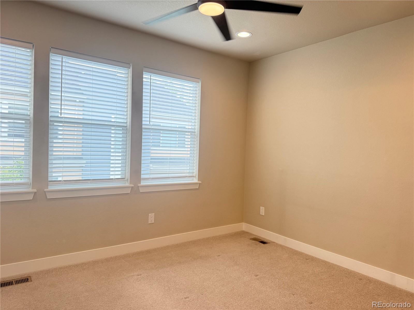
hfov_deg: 71.6
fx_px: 287
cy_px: 155
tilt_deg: -1.2
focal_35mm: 24
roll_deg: -2.0
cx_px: 207
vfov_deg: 56.8
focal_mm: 6.76
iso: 250
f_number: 1.78
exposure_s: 1/120
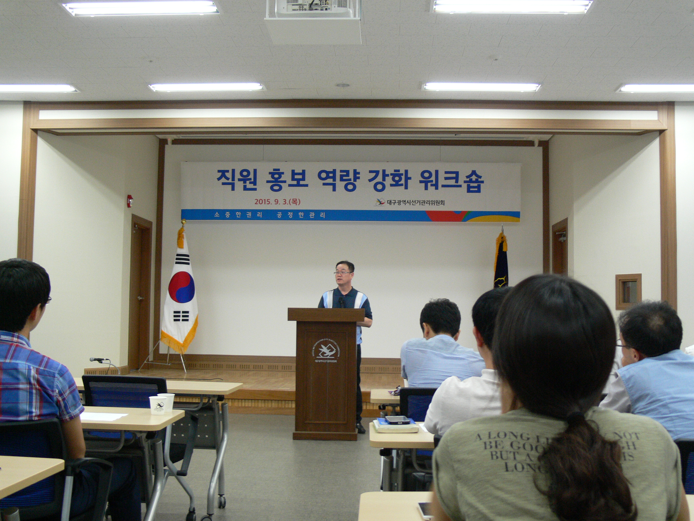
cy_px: 260
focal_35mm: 42
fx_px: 842
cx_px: 347
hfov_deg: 44.8
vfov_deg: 34.3
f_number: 2.8
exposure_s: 1/30
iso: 160
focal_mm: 8.9
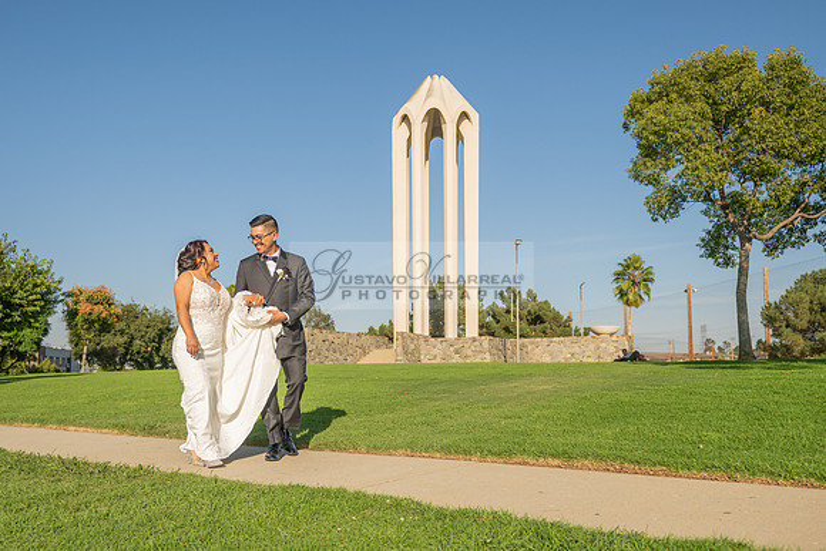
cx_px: 367
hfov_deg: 59.9
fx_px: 715
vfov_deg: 41.9
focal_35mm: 31
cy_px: 338
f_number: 3.5
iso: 200
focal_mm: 24
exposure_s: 1/4000
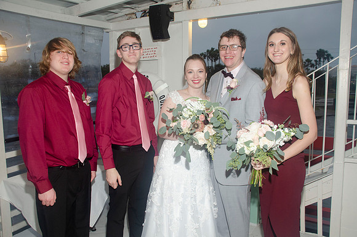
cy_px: 118
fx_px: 297
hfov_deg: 62.0
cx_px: 178
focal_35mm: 30
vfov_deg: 43.4
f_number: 5.6
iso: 400
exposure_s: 1/60
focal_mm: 20
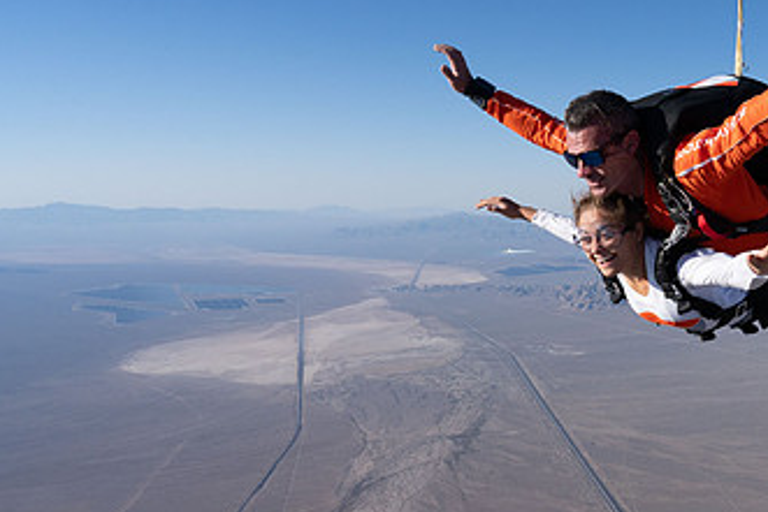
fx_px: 896
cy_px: 189
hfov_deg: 43.0
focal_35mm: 42
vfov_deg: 31.8
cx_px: 671
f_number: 10
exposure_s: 1/2000
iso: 800
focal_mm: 24
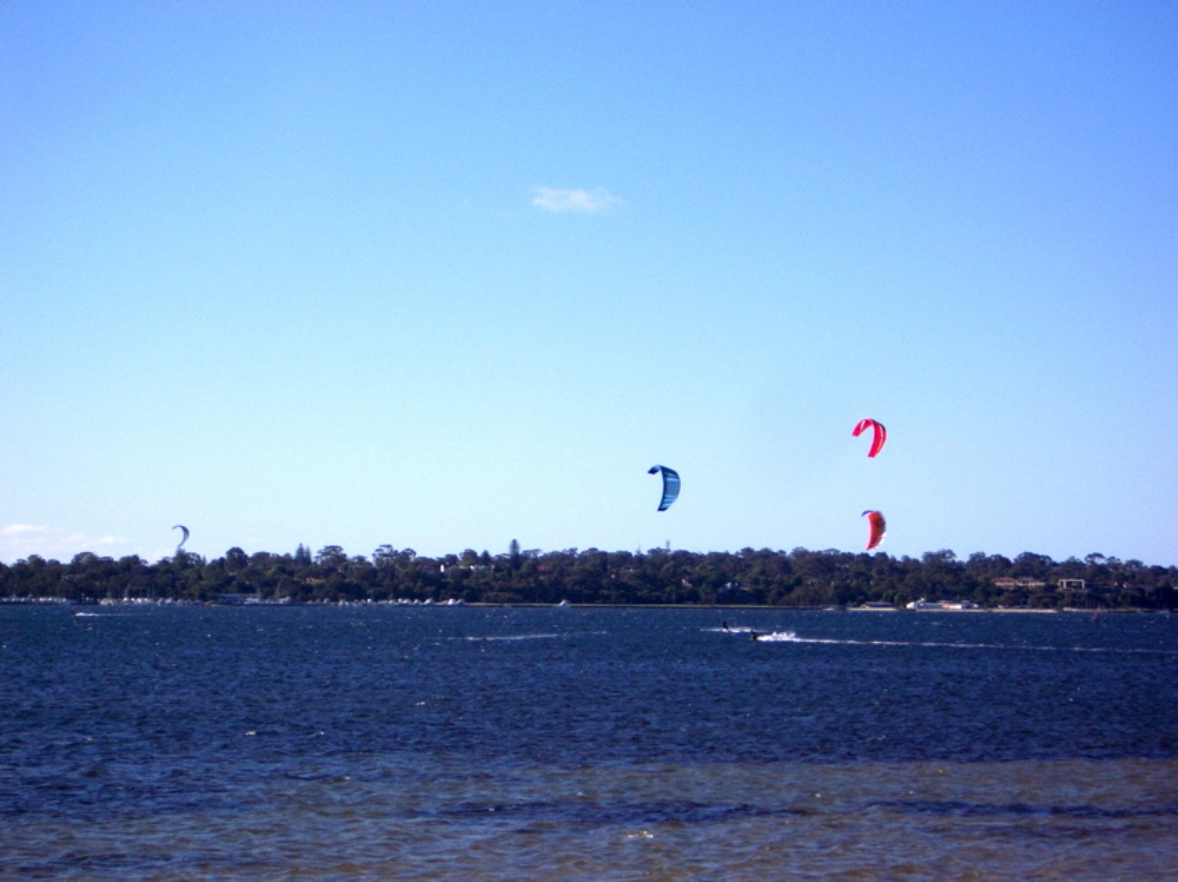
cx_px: 589
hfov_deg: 18.7
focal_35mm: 105
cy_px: 441
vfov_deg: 14.1
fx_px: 3572
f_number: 7.7
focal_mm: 17.4
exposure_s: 1/400
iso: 50
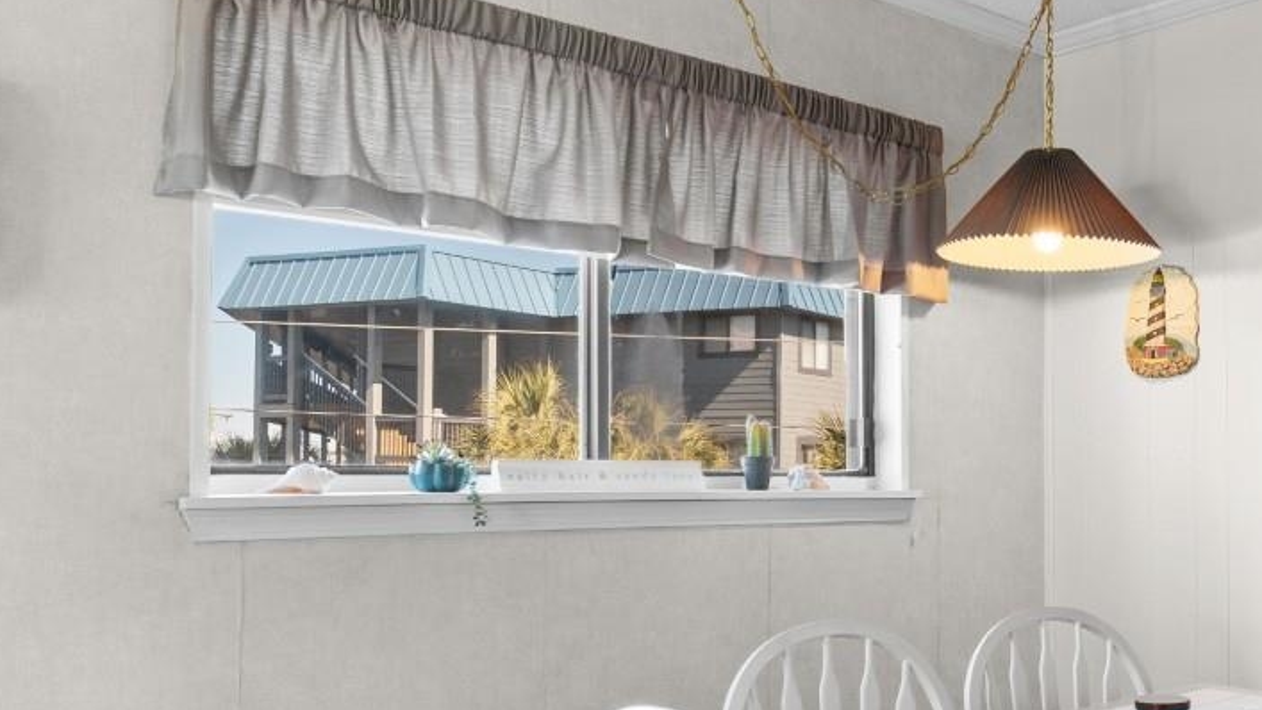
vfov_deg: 32.7
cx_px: 1105
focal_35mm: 36
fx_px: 1205
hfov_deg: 49.9
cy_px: 453
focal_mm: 10
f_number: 4.5
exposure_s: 1/10
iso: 100
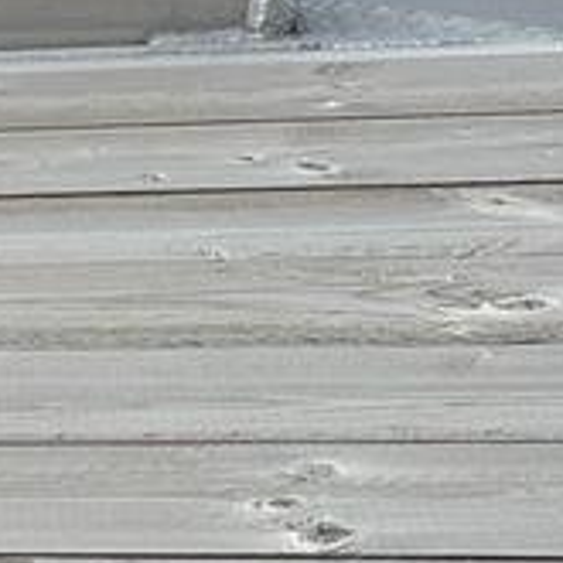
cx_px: -1440
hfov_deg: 8.0
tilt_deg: -33.6
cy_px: 1375
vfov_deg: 9.4
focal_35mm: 165
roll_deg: +7.8
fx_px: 3036
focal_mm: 6.86
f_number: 1.78
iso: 80
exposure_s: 1/5848
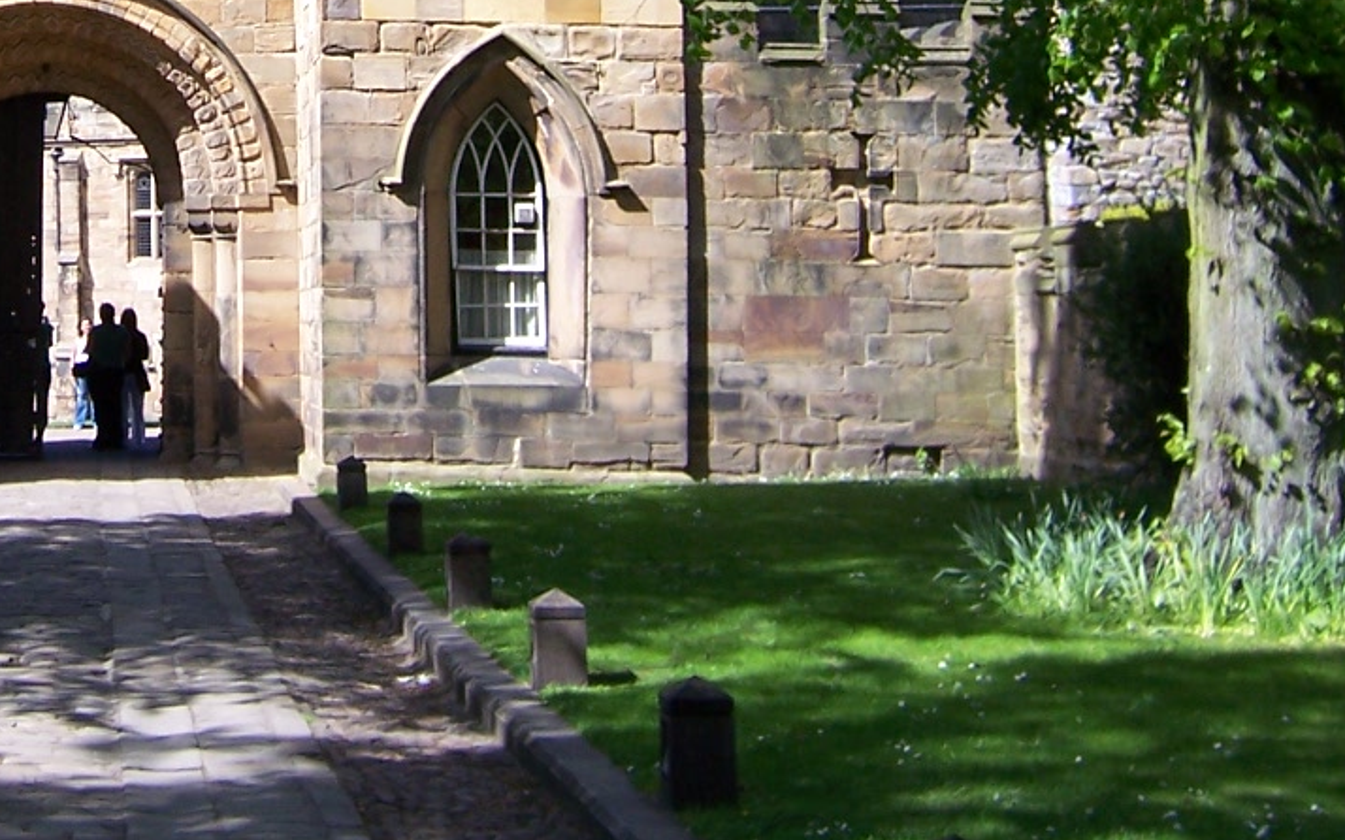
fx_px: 2785
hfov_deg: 25.7
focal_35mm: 76
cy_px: -230
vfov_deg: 16.3
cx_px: -24
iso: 80
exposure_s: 1/350
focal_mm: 5.5
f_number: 3.4
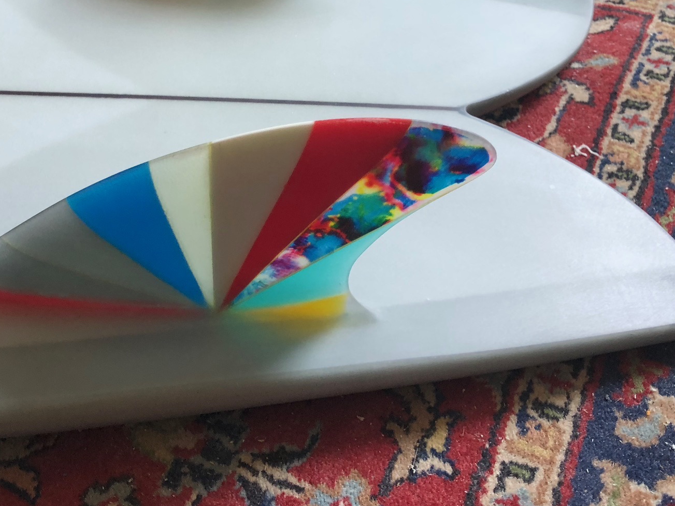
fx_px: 858
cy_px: 144
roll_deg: +6.7
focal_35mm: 44
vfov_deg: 32.4
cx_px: 253
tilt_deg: -41.8
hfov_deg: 42.6
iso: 25
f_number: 1.8
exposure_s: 1/30
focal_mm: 4
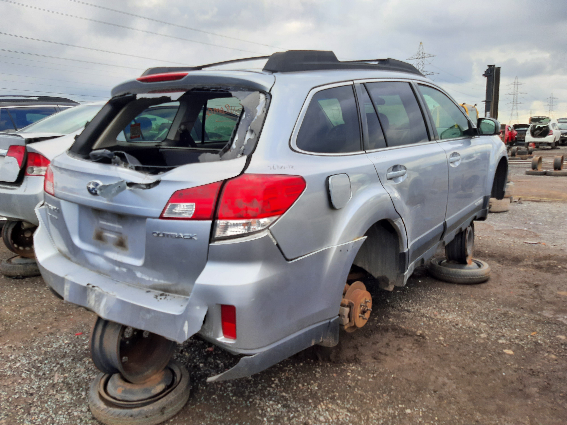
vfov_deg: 53.1
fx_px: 426
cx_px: 284
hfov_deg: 67.3
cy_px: 212
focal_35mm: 26
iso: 40
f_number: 1.7
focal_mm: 3.92
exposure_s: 1/341
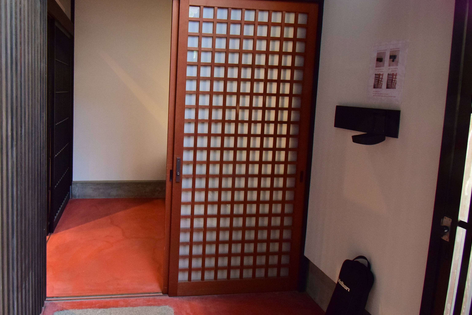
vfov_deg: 56.4
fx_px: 288
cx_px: 151
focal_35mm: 22
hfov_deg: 75.7
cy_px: 114
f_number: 6.7
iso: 1600
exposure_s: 1/20
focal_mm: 10
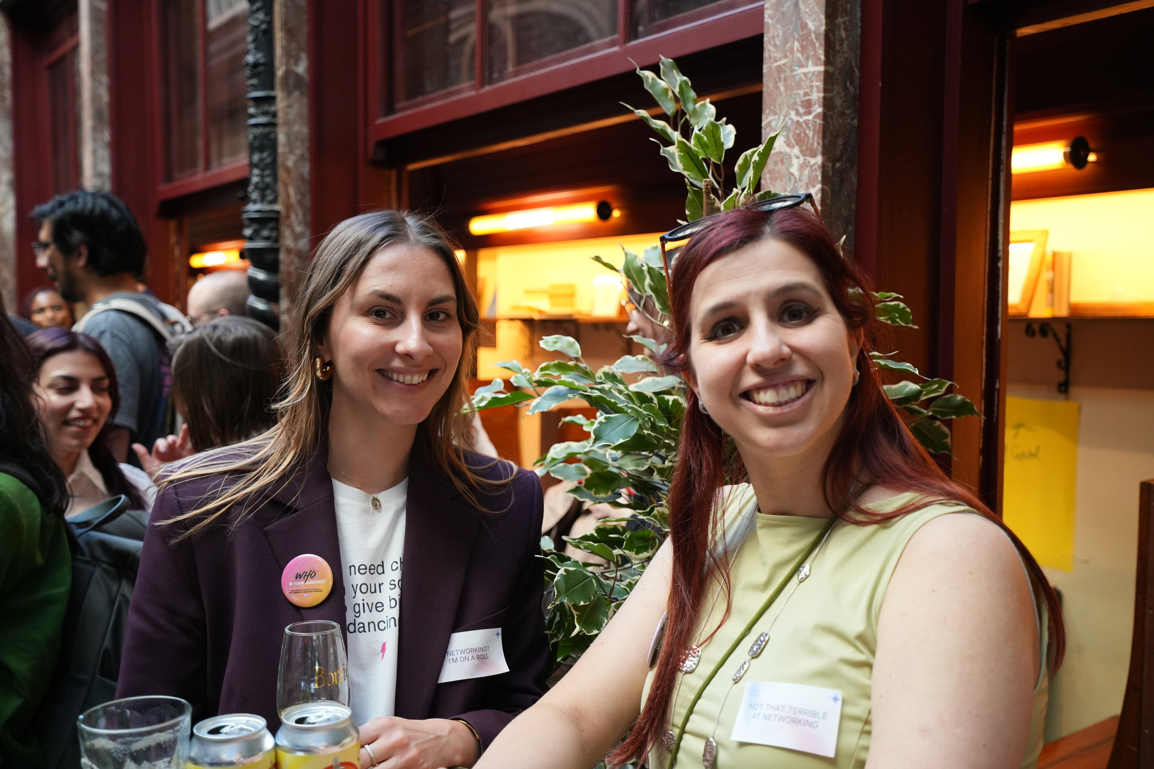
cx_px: 577
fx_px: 1149
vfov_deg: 37.0
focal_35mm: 36
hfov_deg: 53.3
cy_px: 384
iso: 800
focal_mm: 23.9
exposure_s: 1/200
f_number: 2.8
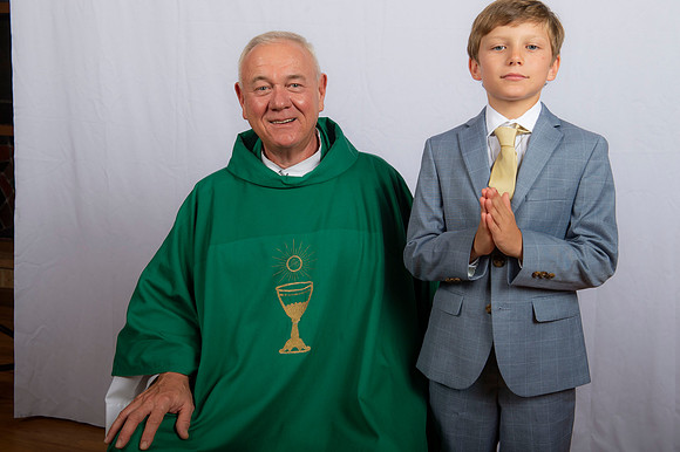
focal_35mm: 50
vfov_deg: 27.0
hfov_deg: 39.6
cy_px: 226
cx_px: 340
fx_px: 944
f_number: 8
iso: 320
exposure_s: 1/200
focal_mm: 50
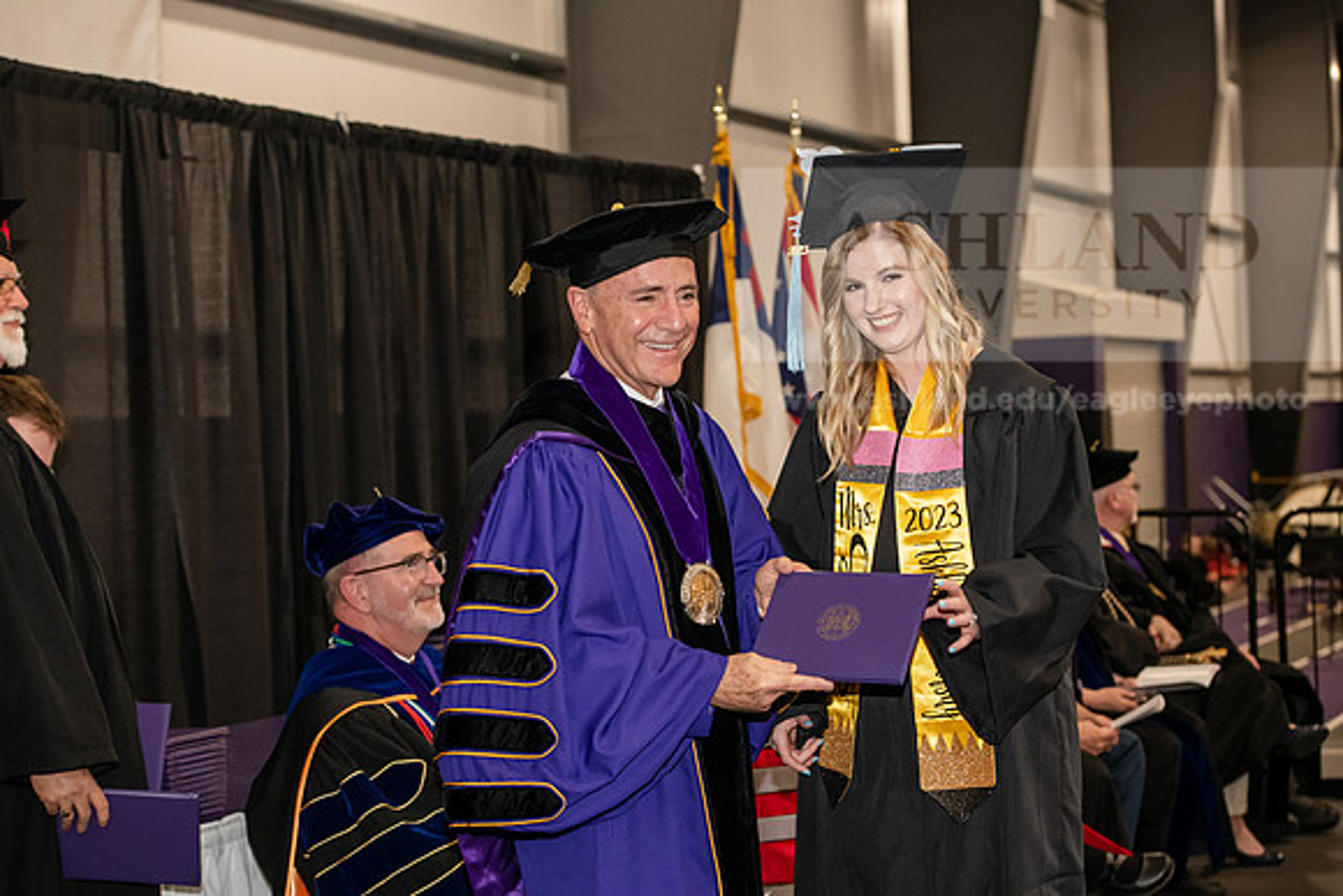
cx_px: 672
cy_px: 448
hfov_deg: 28.8
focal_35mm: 70
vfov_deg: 19.5
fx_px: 2612
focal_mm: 70
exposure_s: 1/200
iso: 2500
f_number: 5
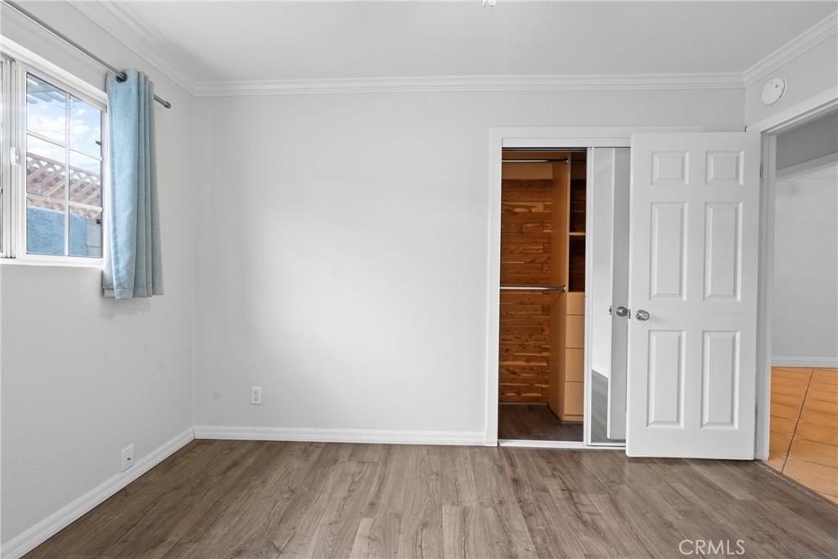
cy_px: 280
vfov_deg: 73.8
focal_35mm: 16
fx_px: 372
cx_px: 419
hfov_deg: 96.7
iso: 250
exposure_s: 1/4
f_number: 9
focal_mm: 16
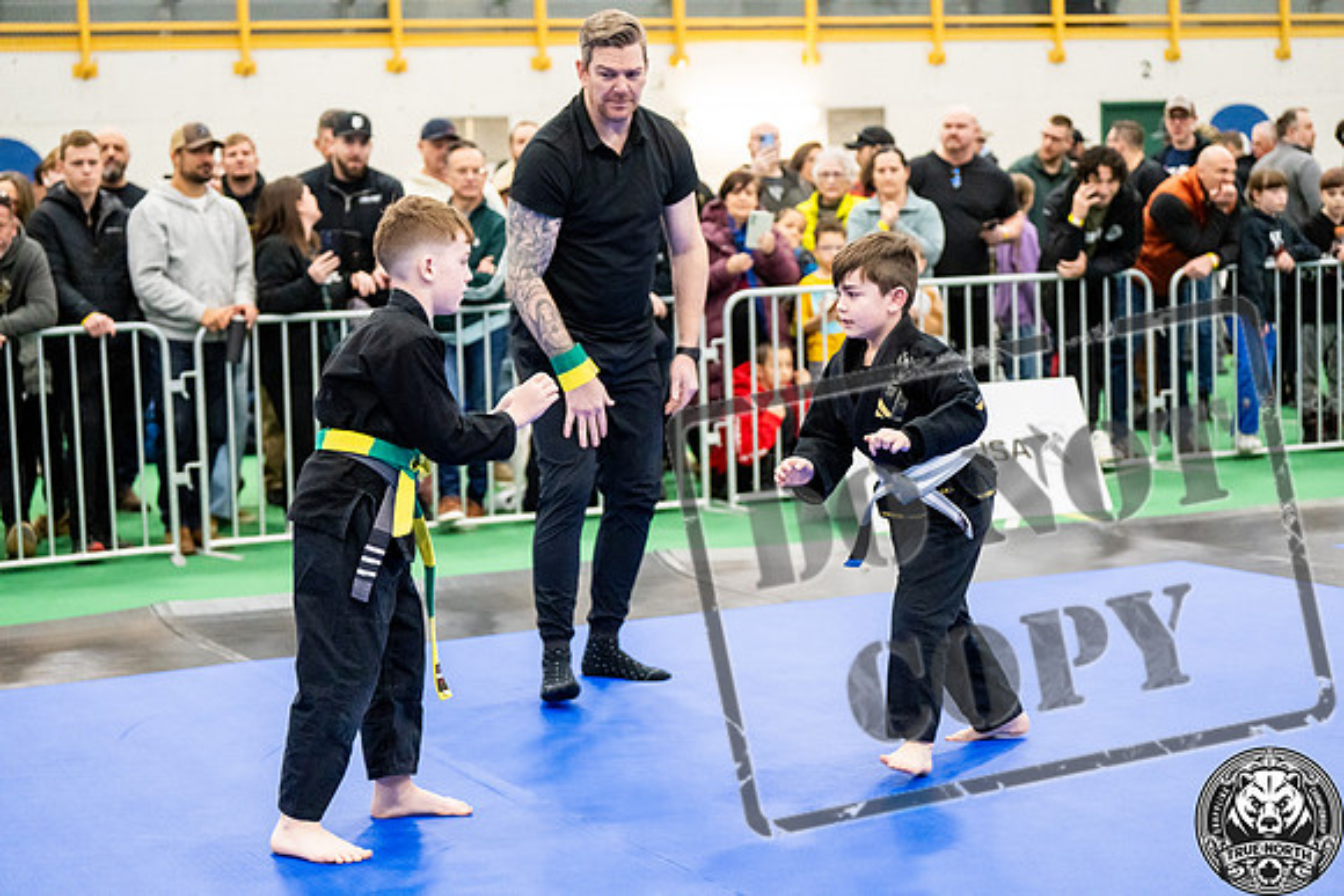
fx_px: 2614
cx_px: 672
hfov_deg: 28.8
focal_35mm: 70
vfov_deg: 19.5
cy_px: 448
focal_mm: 70
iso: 5000
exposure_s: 1/500
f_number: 2.8
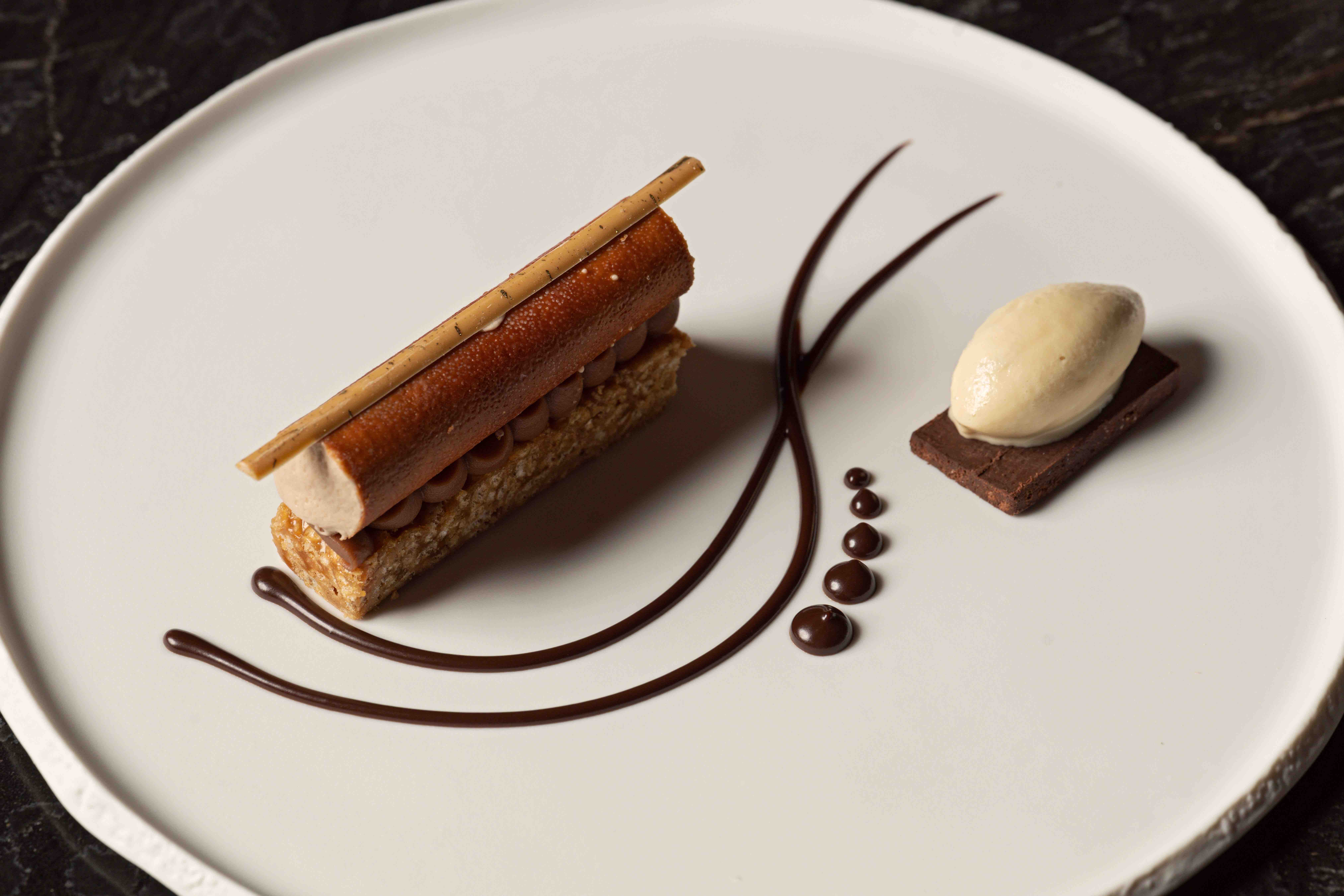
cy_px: 448
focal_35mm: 105
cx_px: 672
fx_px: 3920
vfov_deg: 13.0
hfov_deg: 19.5
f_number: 9
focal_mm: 105
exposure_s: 1/100
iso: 500
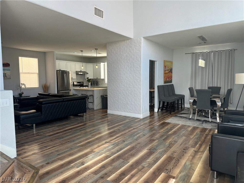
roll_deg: -0.3
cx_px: 122
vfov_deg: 56.8
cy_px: 92
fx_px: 169
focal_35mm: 24
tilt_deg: -4.7
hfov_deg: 71.6
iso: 64
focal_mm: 6.86
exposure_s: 1/138
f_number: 1.78
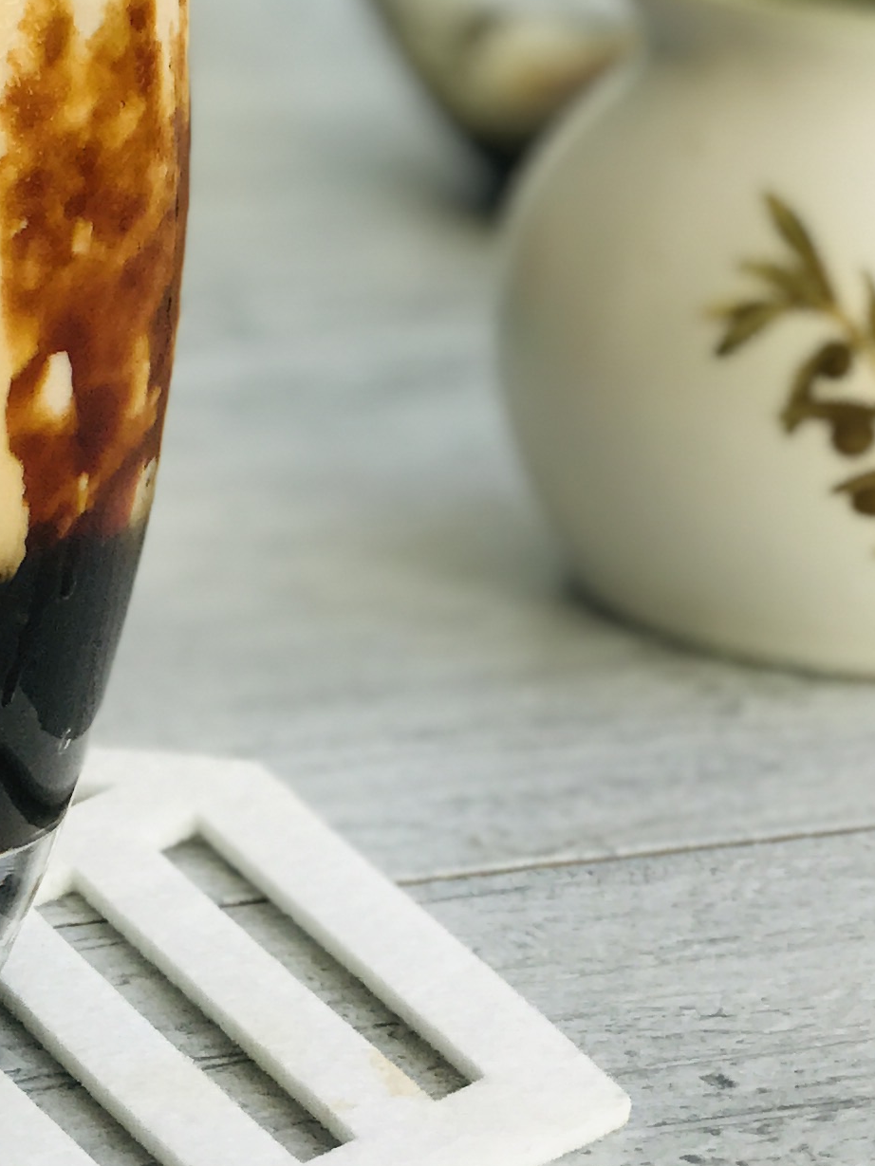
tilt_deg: -11.2
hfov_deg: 7.8
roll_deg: +0.4
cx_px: -451
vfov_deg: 10.4
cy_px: -187
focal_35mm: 187
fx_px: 6301
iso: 20
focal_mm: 6.6
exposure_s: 1/336
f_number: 2.8
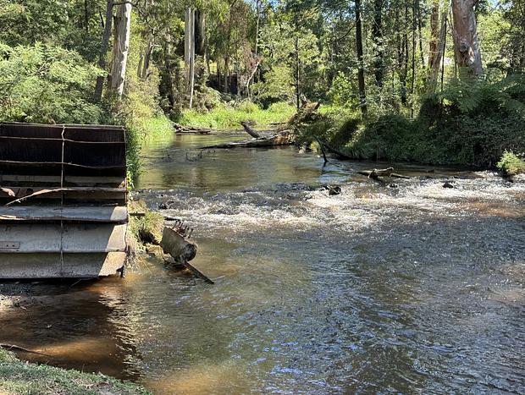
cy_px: 198
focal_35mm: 48
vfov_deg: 30.3
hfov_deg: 39.6
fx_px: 729
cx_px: 262
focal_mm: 6.86
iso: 64
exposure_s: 1/366
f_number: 1.78
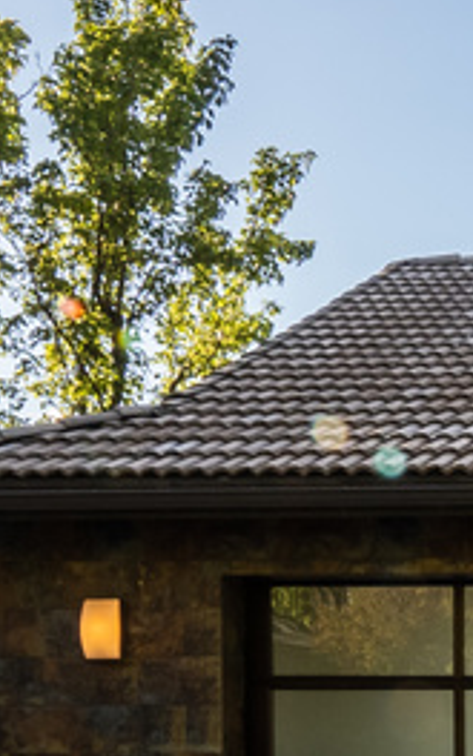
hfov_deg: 11.6
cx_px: 1095
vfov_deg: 20.9
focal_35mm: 95
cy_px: 808
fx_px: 1959
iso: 500
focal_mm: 24
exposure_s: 1/50
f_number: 22
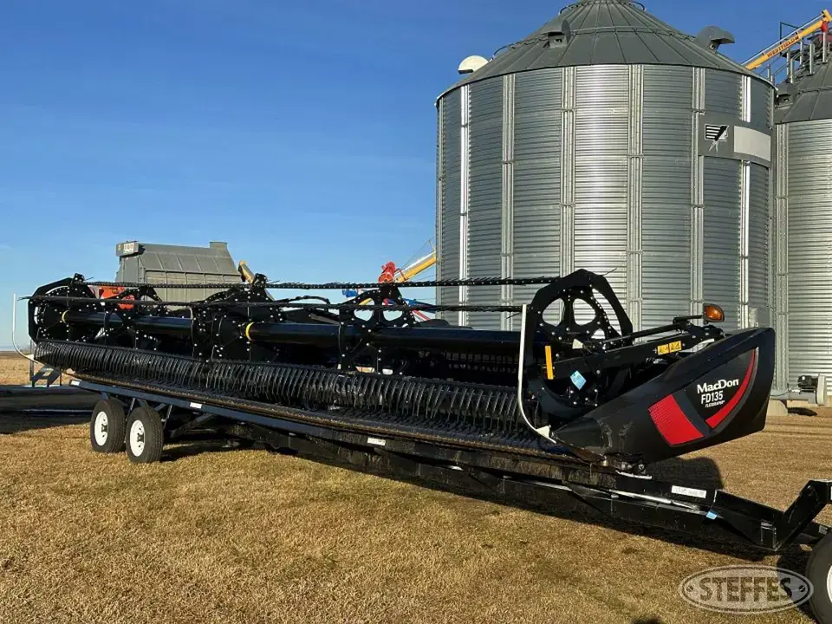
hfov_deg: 39.7
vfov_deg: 30.3
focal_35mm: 48
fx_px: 1154
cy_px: 312
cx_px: 416
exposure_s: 1/4566
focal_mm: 6.86
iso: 64
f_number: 1.78
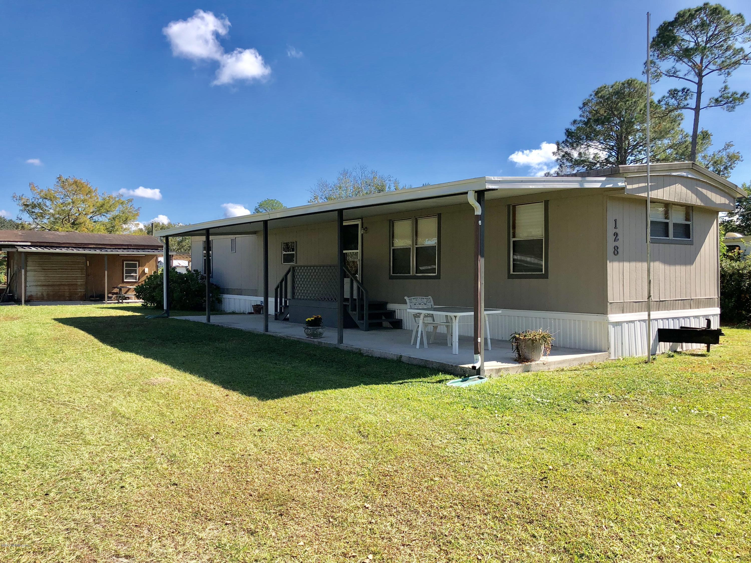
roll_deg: +0.0
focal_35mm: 29
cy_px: 282
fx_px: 629
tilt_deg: +0.6
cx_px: 376
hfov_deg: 61.7
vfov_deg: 48.2
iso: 20
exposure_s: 1/1453
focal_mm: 3.99
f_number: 1.8
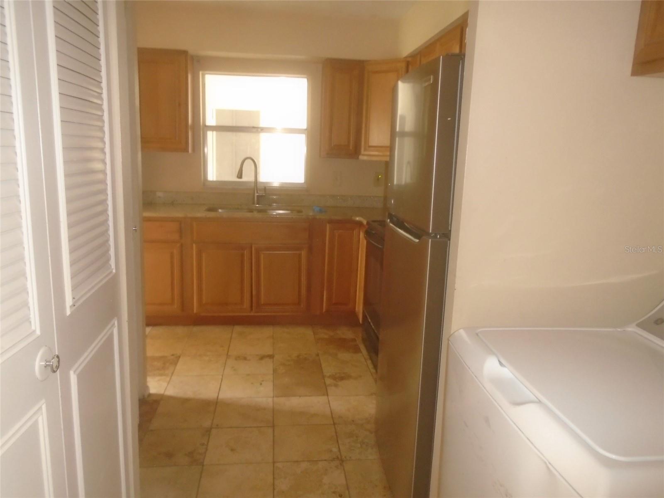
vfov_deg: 53.1
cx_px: 332
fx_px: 499
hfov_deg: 67.3
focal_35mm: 26
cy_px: 249
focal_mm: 4.6
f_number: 3.2
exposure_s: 1/8
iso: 400
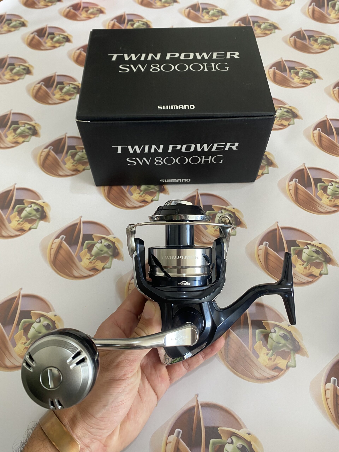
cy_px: 226
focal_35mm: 26
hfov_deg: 53.1
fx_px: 339
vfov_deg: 67.3
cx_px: 170
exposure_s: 1/60
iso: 80
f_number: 1.8
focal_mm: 4.25
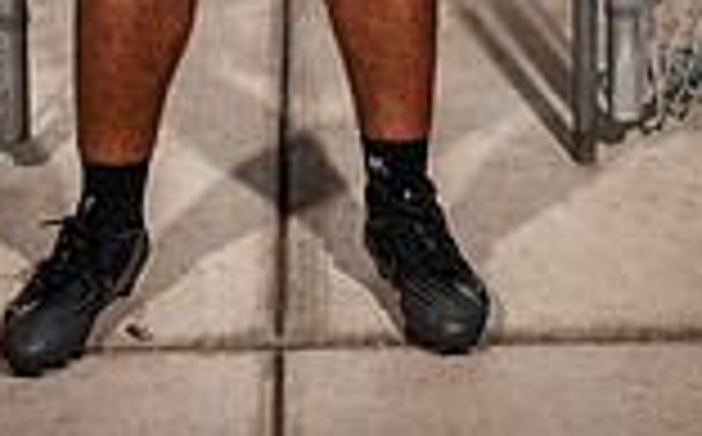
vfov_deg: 10.3
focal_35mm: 112
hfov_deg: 18.6
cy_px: -548
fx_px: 2140
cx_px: 324
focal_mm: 38
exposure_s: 1/400
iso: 160
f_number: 7.1
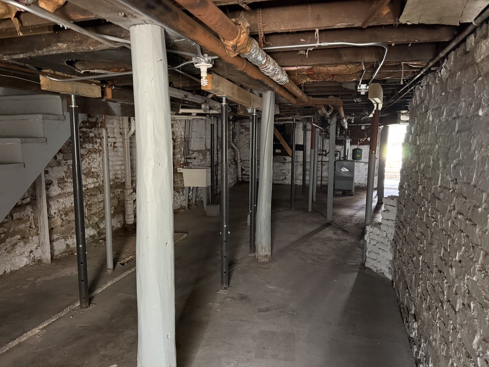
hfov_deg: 71.6
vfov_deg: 56.8
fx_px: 339
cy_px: 184
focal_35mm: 24
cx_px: 244
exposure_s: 1/28
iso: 800
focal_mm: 6.76
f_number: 1.78
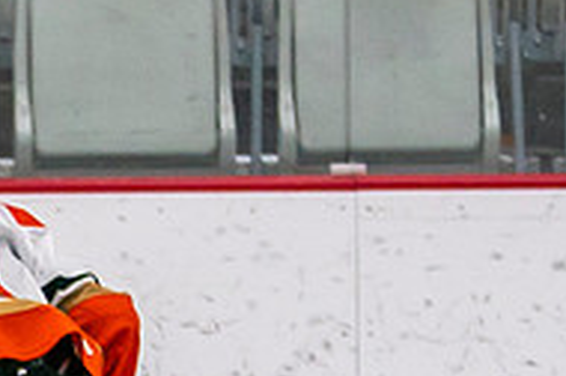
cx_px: -208
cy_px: 787
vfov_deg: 1.4
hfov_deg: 2.1
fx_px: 15115
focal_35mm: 963
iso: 640
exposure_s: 1/640
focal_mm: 115
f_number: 2.8
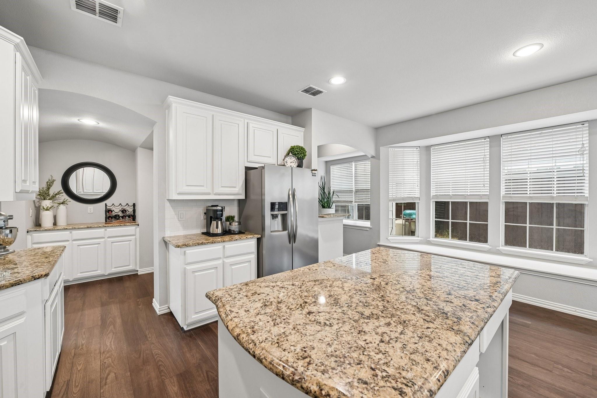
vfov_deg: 81.2
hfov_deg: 104.3
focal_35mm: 14
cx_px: 298
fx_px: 232
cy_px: 199
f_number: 8
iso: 400
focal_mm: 14
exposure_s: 1/13
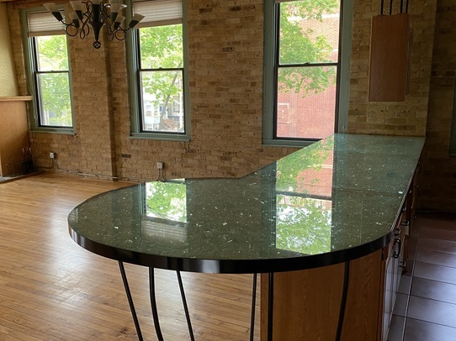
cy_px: 165
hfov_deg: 56.8
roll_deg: -0.2
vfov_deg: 44.1
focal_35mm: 32
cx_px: 220
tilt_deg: -9.9
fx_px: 421
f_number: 1.8
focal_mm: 4.25
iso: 200
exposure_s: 1/60
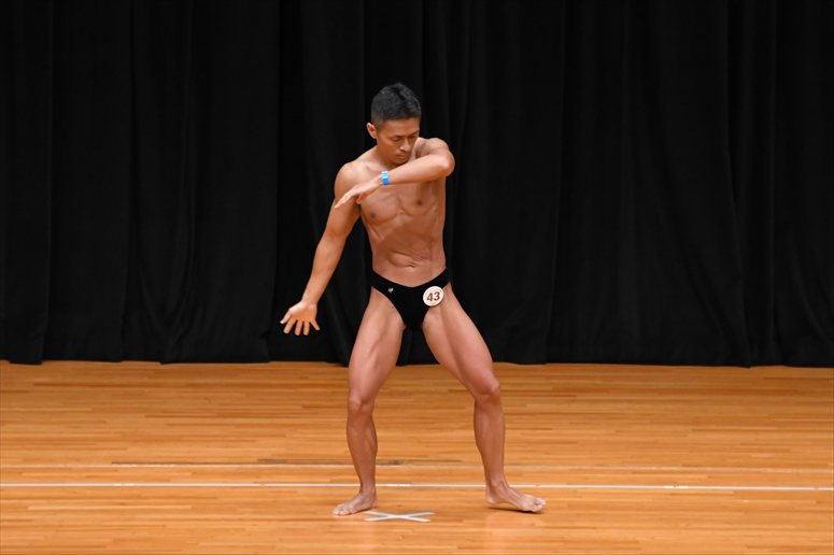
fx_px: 6599
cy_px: 278
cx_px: 417
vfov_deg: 4.8
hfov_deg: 7.2
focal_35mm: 285
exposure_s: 1/400
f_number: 5.6
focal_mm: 190
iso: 3200
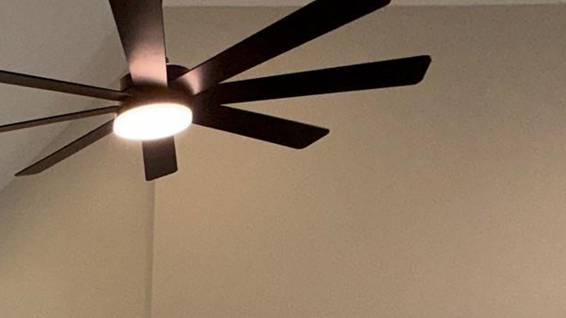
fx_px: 750
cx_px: -111
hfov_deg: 33.6
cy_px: 514
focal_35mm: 50
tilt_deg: -5.8
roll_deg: +0.2
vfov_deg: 19.8
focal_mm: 2.22
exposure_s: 1/122
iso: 32
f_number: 2.2
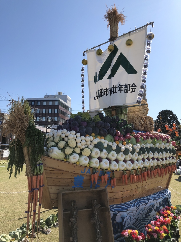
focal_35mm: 28
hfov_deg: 49.7
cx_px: 90
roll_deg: -2.3
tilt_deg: +6.2
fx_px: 195
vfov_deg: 63.4
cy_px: 121
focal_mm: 4
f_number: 1.8
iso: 20
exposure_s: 1/2183
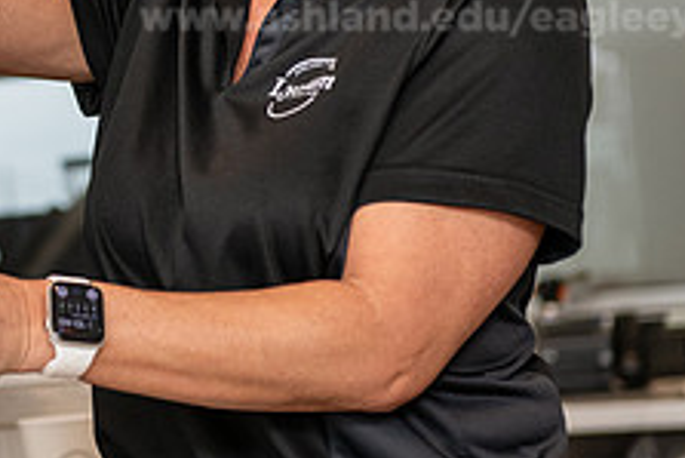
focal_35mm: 161
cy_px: 81
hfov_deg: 12.6
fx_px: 3065
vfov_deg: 8.5
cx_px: 0
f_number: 3.5
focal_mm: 62
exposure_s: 1/200
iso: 640
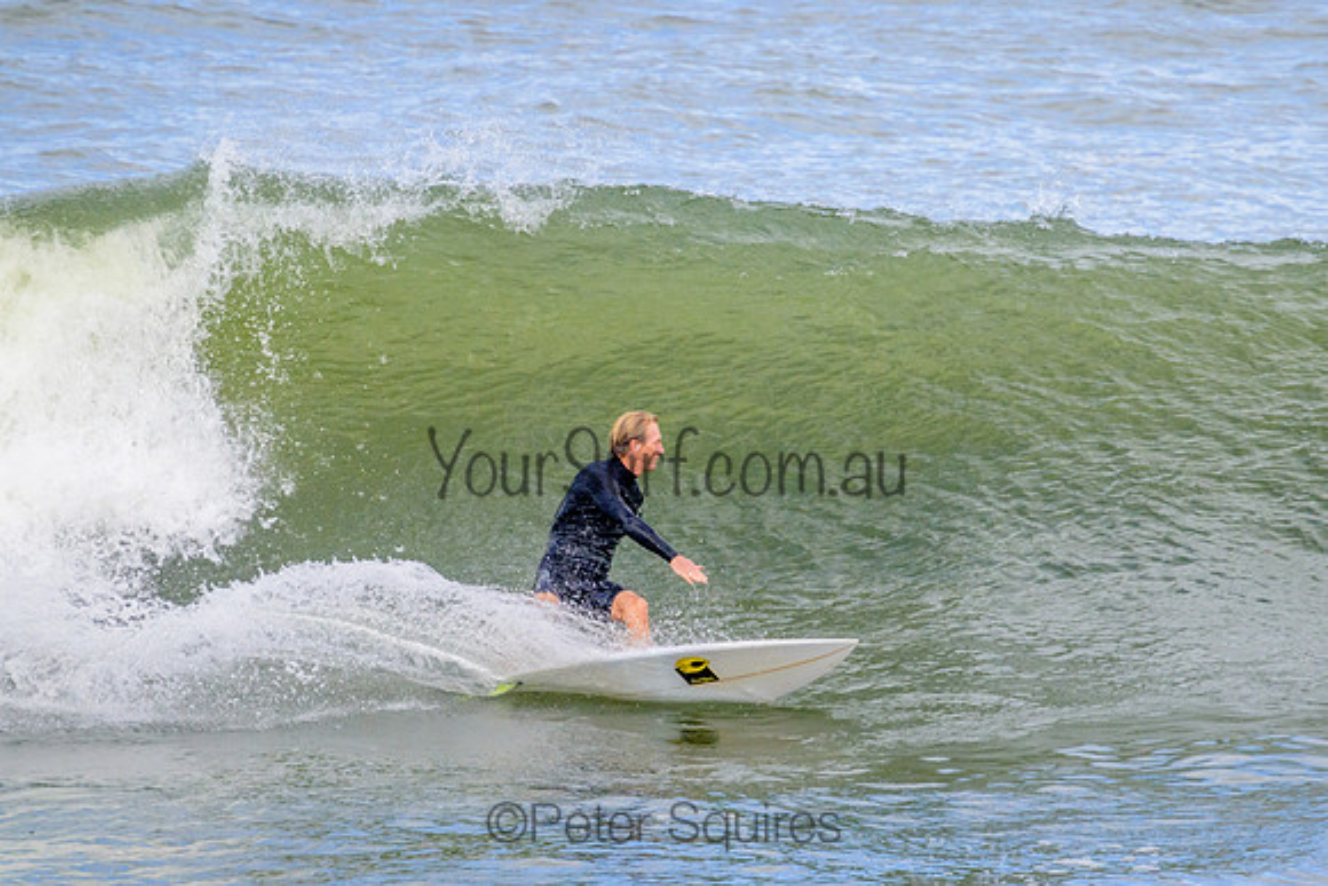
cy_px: 346
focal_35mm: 974
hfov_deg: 2.1
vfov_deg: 1.4
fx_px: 35951
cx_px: 784
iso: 1250
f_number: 11
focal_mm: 800
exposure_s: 1/2000
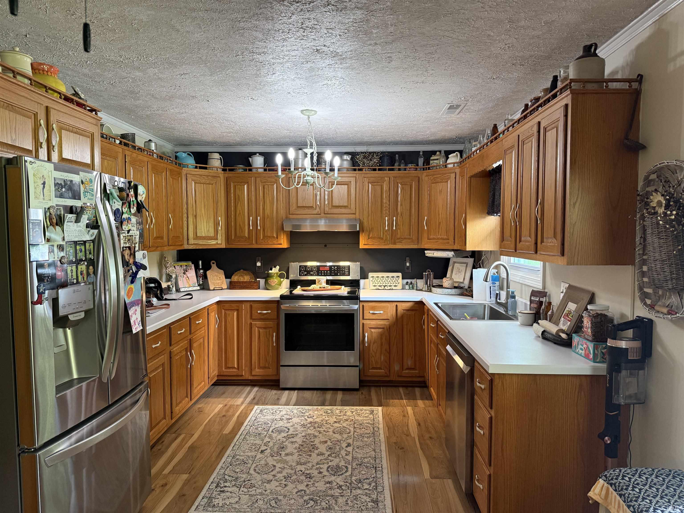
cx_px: 342
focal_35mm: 24
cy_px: 256
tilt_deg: -2.8
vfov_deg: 56.8
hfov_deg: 71.6
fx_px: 474
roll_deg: -0.1
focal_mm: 6.76
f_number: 1.78
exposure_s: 1/60
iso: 250
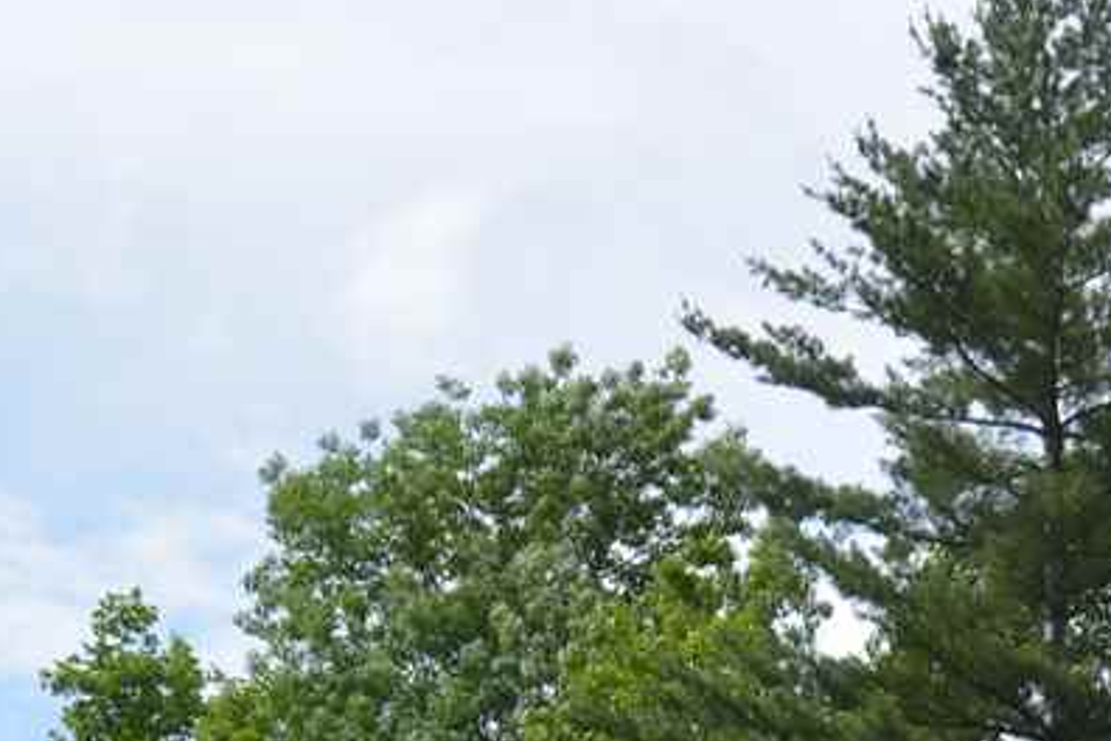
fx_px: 4629
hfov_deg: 13.7
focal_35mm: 150
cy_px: 1806
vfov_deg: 8.4
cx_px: 794
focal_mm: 29
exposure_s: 1/250
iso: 125
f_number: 8
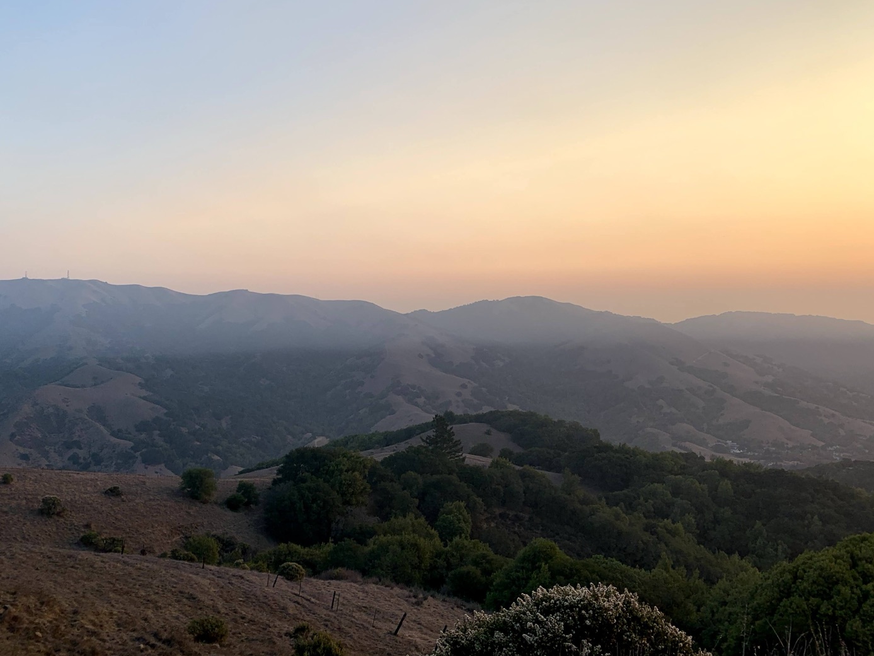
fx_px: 757
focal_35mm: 30
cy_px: 293
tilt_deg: +3.8
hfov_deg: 59.8
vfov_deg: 46.7
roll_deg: +1.7
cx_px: 393
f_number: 1.8
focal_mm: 4.25
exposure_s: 1/849
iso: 25
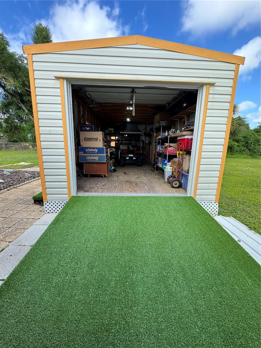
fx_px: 141
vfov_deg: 102.1
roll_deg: -0.8
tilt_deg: -12.3
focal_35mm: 14
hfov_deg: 85.7
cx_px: 130
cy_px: 174
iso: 40
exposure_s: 1/171
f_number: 2.2
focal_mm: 2.22
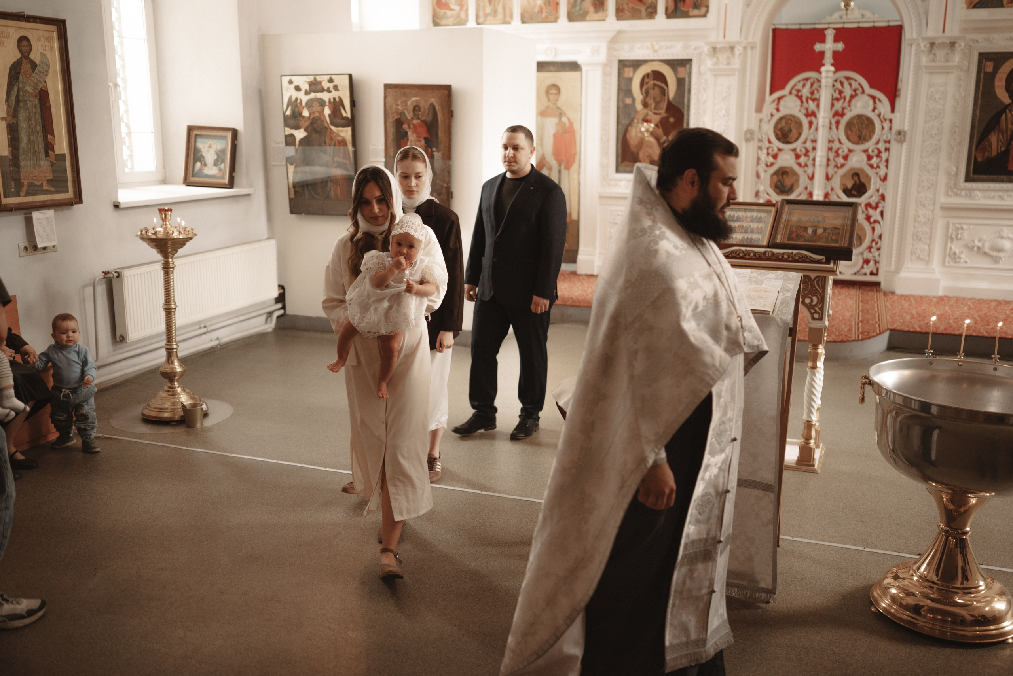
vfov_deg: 37.9
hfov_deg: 54.4
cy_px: 338
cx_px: 506
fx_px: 985
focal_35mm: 35
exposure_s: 1/250
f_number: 1.8
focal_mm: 35
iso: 320
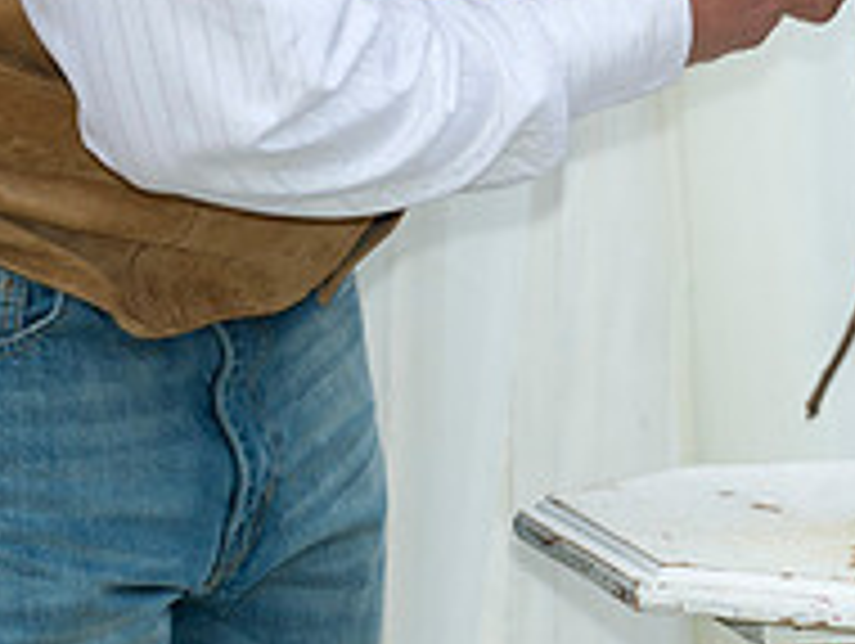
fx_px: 9769
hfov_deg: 5.0
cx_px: 1030
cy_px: -63
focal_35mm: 395
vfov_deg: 3.8
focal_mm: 135
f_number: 3.5
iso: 800
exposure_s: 1/160
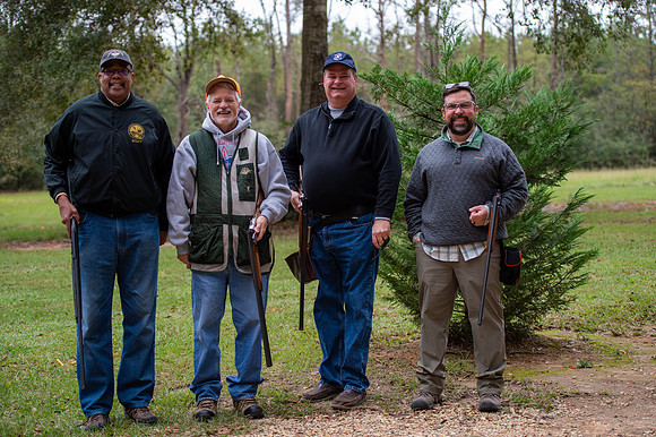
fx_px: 1275
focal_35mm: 70
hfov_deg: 28.9
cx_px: 328
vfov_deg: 19.4
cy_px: 218
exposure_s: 1/250
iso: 320
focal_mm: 70
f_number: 3.2
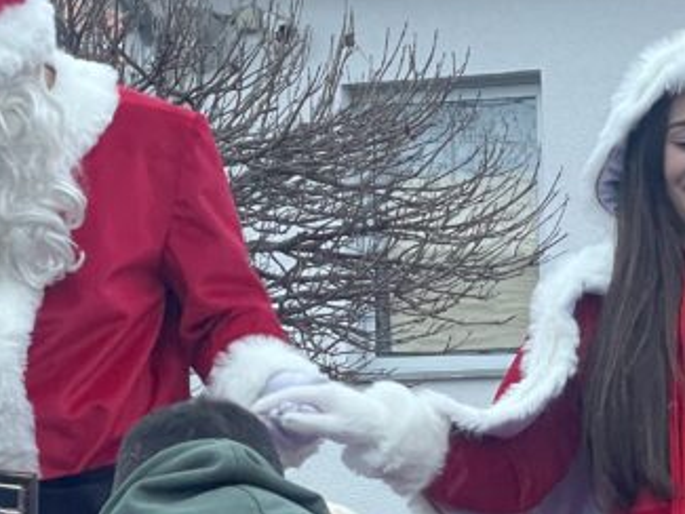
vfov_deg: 9.1
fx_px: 3247
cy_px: 280
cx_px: 249
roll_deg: +1.0
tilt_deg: +4.7
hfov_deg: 12.0
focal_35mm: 164
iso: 250
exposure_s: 1/60
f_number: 2
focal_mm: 6
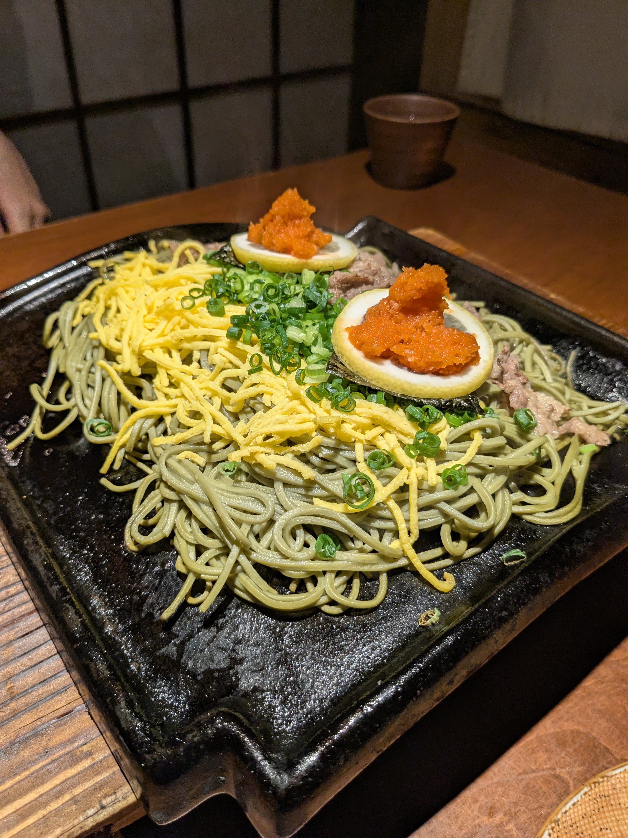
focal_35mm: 27
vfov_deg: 65.3
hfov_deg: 51.4
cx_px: 314
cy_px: 419
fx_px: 653
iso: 100
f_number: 1.73
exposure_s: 1/99.9
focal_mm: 4.38
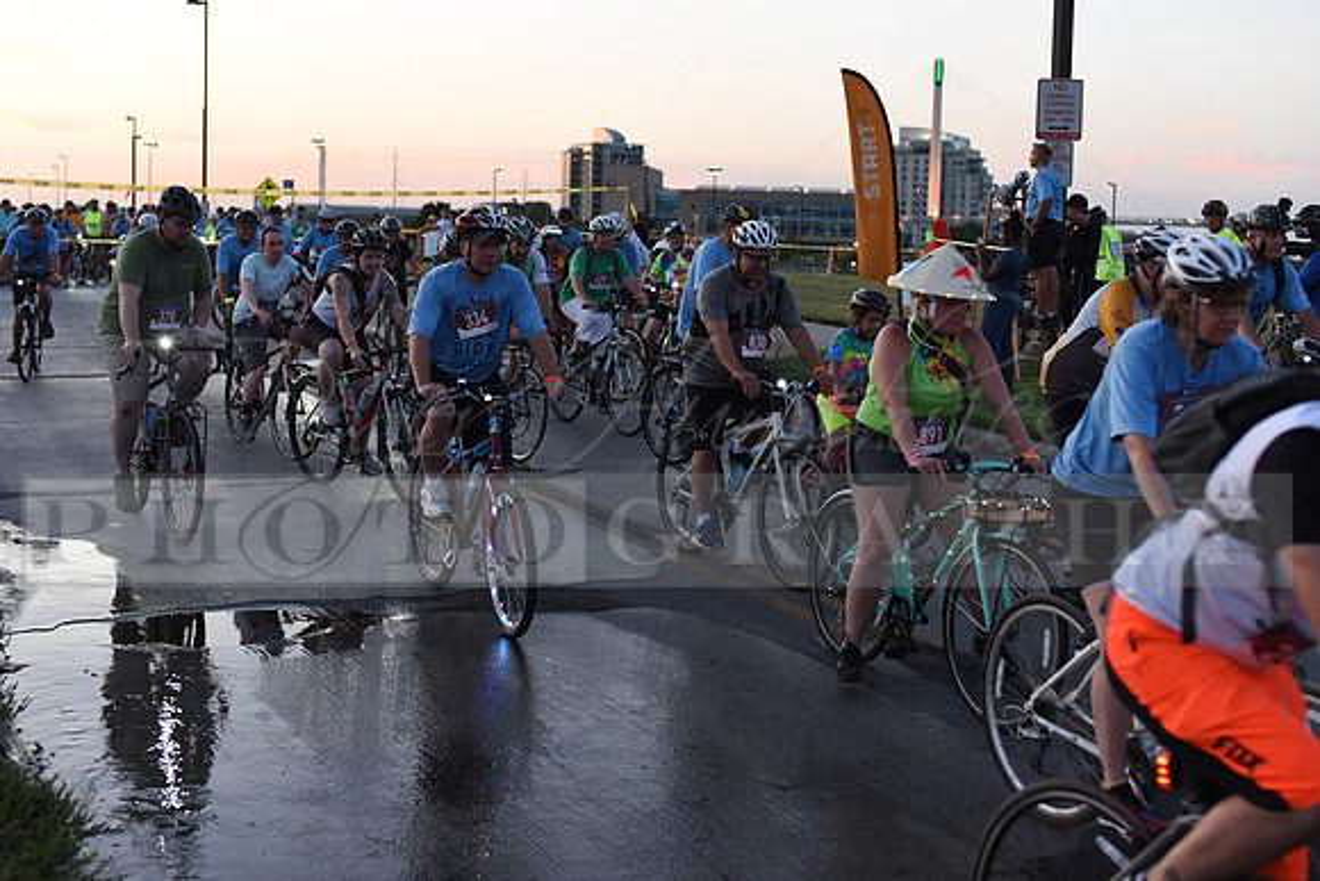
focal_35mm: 50
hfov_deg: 39.6
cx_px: 660
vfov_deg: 27.0
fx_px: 1834
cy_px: 440
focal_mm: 50
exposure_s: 1/400
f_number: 3.2
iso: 2500
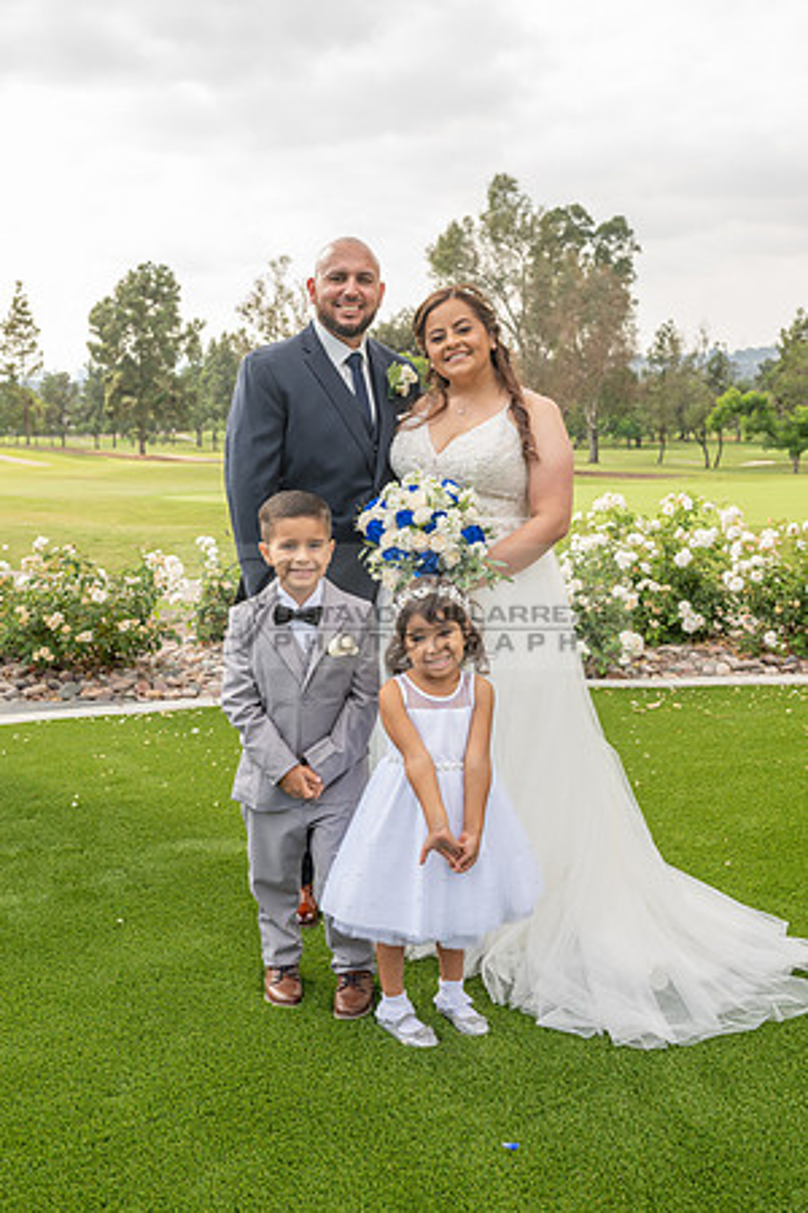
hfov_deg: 35.1
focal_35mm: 38
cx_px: 404
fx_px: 1279
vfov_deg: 50.7
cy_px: 606
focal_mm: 38
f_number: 6.3
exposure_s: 1/200
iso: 200
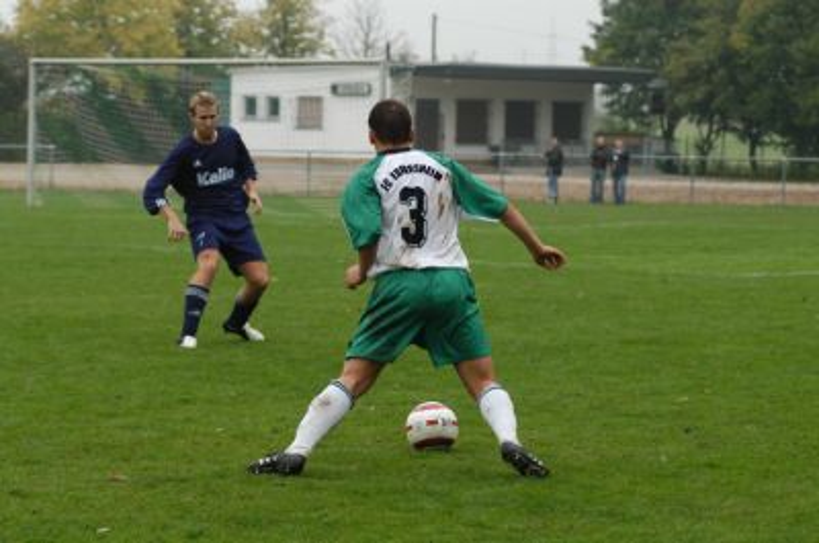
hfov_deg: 13.7
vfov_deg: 9.1
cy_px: 272
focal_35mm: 150
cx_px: 410
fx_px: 3406
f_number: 5
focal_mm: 100
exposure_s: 1/350
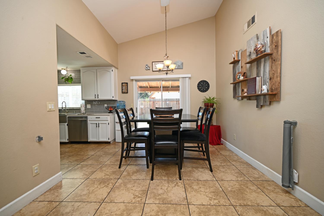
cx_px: 162
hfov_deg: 100.4
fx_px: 135
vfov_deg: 77.2
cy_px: 108
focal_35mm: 15
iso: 125
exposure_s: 1/60
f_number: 4
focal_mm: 15
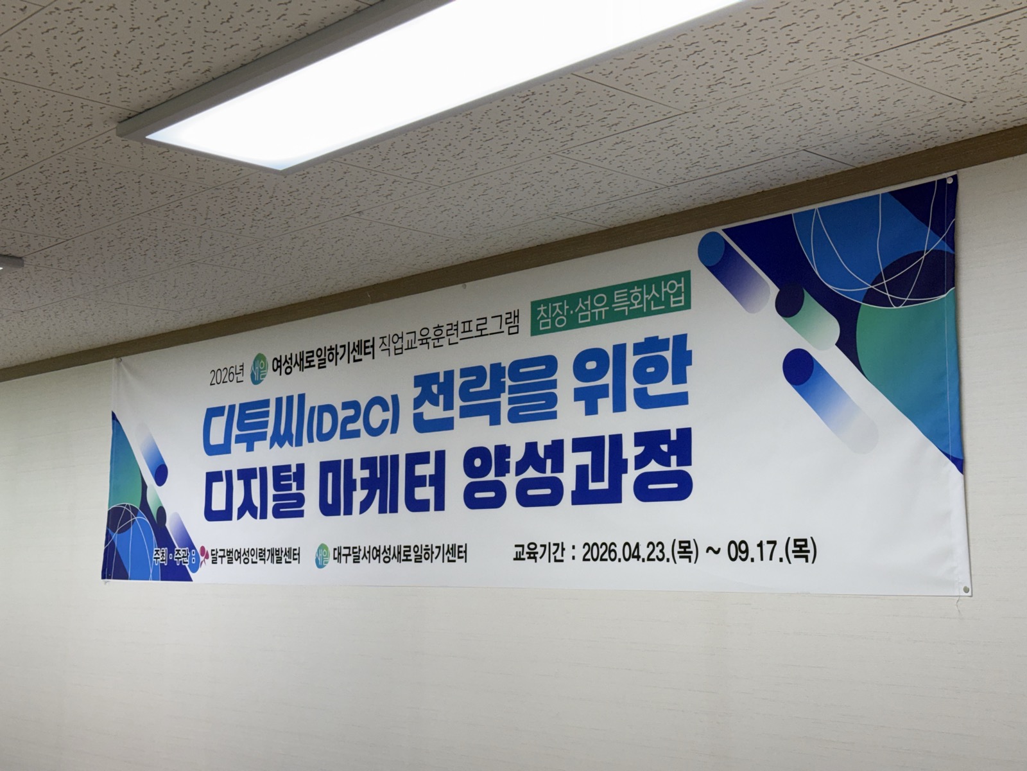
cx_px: 514
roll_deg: -0.9
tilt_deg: +7.1
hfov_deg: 39.7
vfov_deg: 30.3
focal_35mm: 48
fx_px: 1424
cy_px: 386
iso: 100
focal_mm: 6.76
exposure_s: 1/209
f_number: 1.78
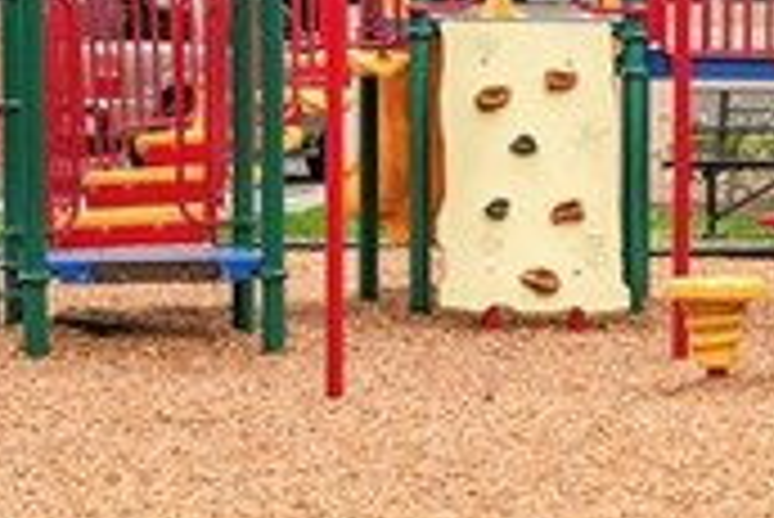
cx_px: 652
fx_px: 4476
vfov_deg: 6.6
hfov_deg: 9.8
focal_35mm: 208
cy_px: -2
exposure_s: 1/200
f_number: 5
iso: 100
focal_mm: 35
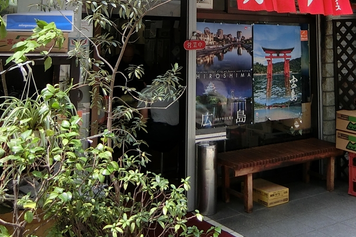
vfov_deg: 26.5
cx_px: 211
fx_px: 465
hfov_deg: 41.8
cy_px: -21
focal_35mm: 47
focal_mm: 4.06
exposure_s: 1/200
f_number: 2.7
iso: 80
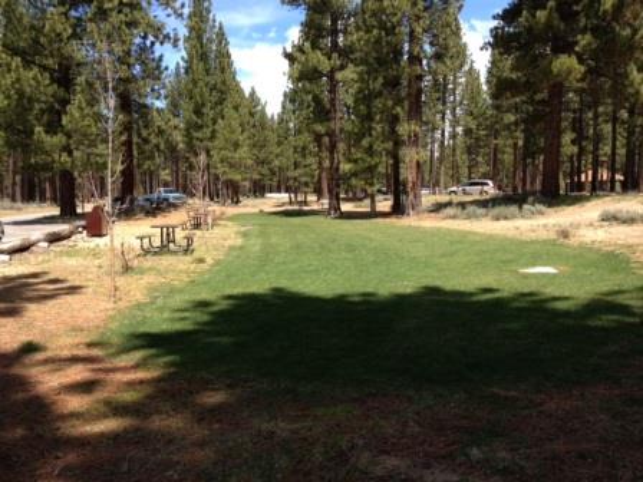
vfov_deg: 40.7
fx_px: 650
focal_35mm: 35
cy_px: 241
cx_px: 322
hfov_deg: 52.6
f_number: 2.4
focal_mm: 4.28
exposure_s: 1/778
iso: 64
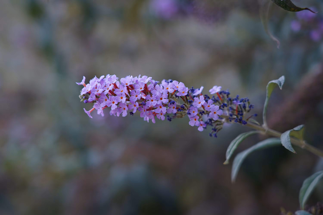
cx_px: 162
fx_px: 610
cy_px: 108
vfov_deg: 20.0
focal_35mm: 68
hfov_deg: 29.7
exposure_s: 1/250
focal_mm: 68
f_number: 4
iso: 500
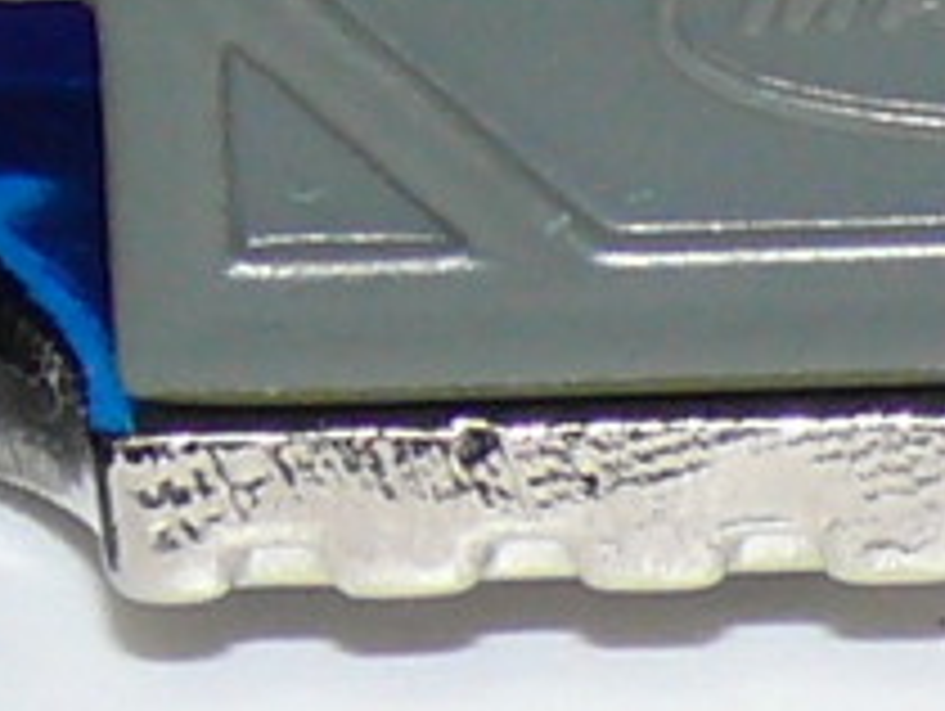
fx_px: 21400
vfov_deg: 1.9
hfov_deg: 2.5
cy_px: -932
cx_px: 1674
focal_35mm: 783
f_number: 4
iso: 100
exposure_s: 1/30
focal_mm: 13.4
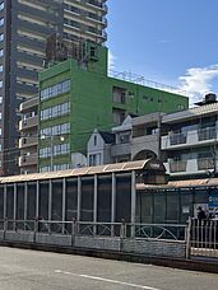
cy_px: 205
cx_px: 164
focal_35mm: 55
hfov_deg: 26.2
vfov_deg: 34.4
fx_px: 462
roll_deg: -1.3
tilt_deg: +0.9
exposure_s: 1/1567
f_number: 1.8
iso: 32
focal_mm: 3.99
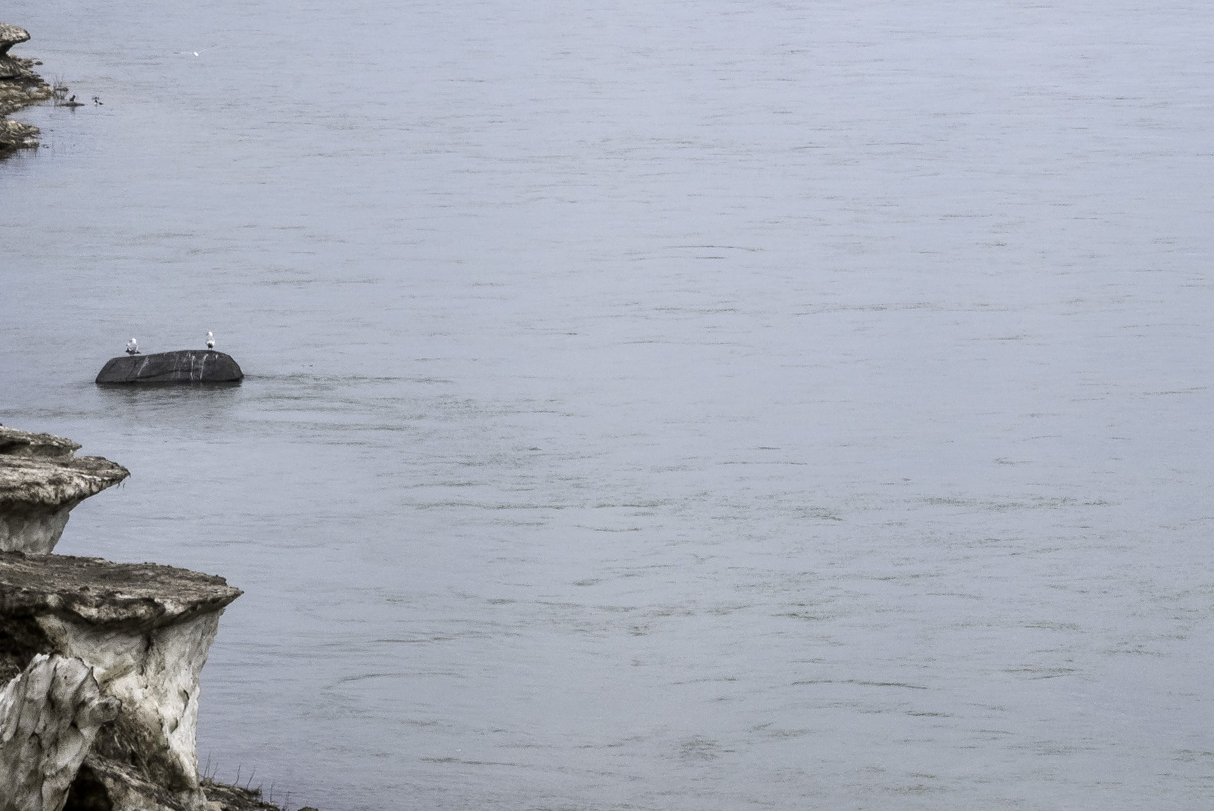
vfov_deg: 6.4
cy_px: -85
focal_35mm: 215
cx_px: 1358
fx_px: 7254
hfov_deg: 9.5
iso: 320
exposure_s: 1/60
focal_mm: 82
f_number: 22
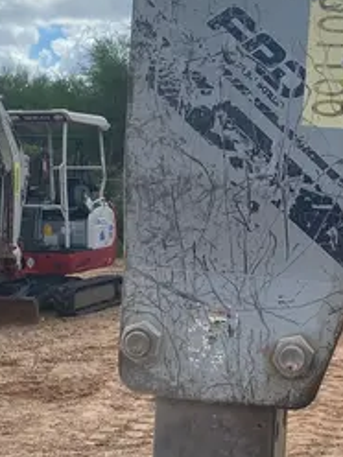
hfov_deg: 19.1
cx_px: 236
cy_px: 204
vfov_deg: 25.3
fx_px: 1017
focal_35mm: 77
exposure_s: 1/4444
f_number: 1.8
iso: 32
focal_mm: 4.25
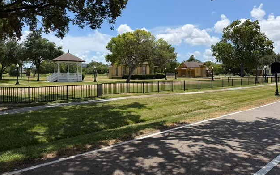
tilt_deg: +0.8
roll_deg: +2.1
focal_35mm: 26
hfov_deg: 70.4
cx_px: 138
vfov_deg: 47.3
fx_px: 198
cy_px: 70
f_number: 1.78
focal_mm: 6.76
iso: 80
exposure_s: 1/5714
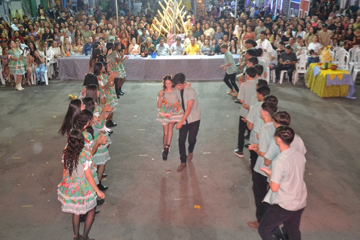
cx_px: 180
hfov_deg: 49.5
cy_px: 120
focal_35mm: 39
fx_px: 390
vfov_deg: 34.2
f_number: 4
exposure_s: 1/60
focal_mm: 26
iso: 1800
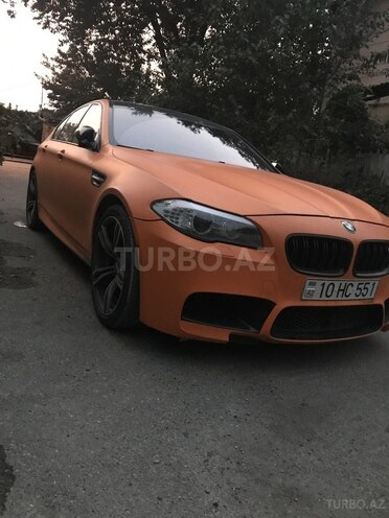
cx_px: 194
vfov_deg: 63.4
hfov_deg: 49.7
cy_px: 259
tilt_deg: -10.8
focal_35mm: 28
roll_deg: -7.5
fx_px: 420
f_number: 1.8
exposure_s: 1/4
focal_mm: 3.99
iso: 125
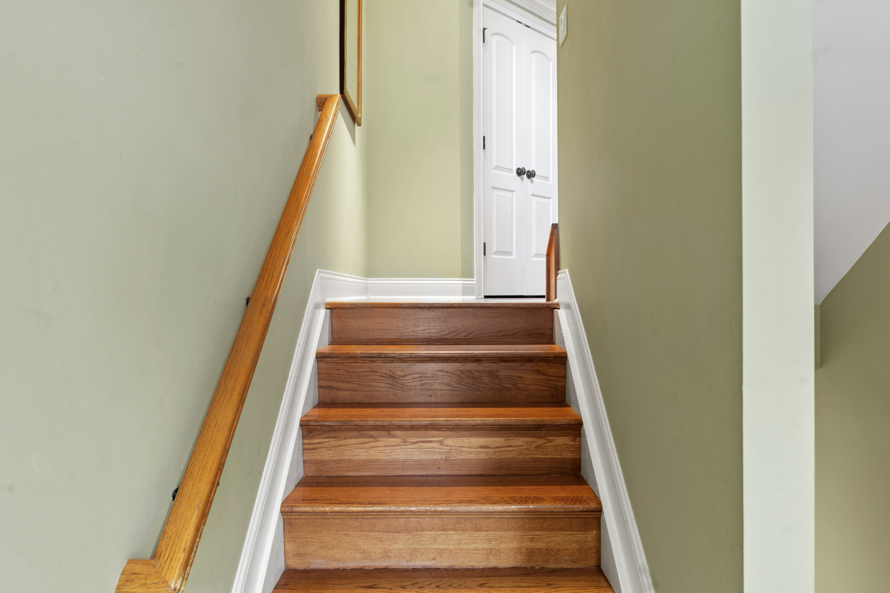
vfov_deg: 53.1
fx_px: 593
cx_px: 445
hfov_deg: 73.7
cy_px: 296
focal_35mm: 24
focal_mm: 24
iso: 100
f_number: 9
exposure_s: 1.6
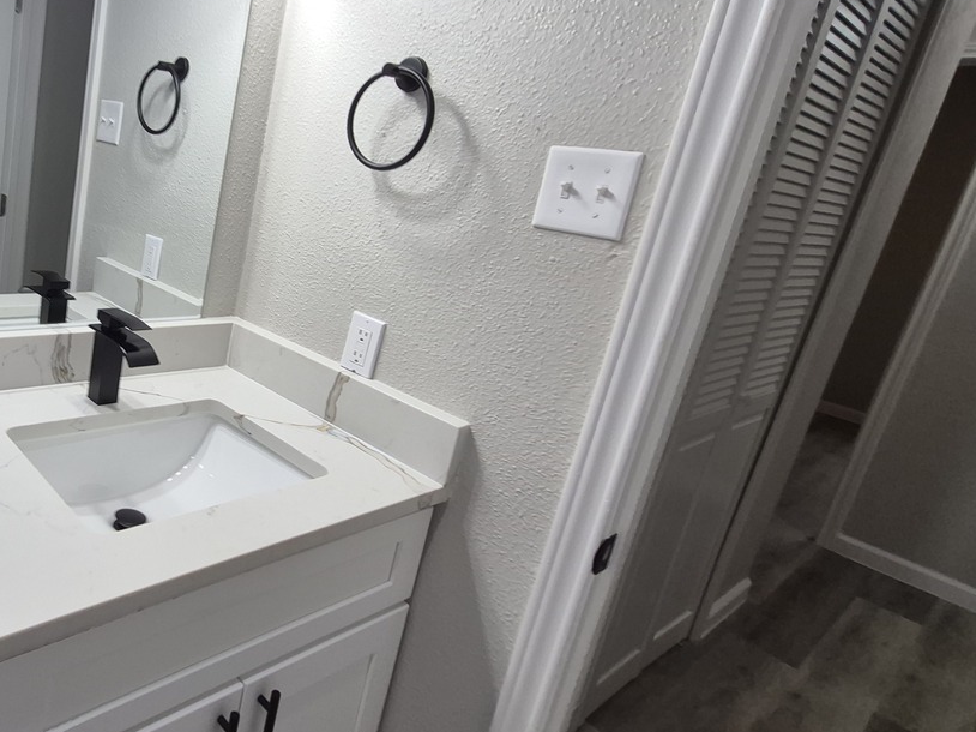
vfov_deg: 58.3
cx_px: 182
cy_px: 284
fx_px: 648
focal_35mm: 23
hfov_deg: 66.5
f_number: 2.2
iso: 50
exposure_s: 1/60
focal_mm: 1.74
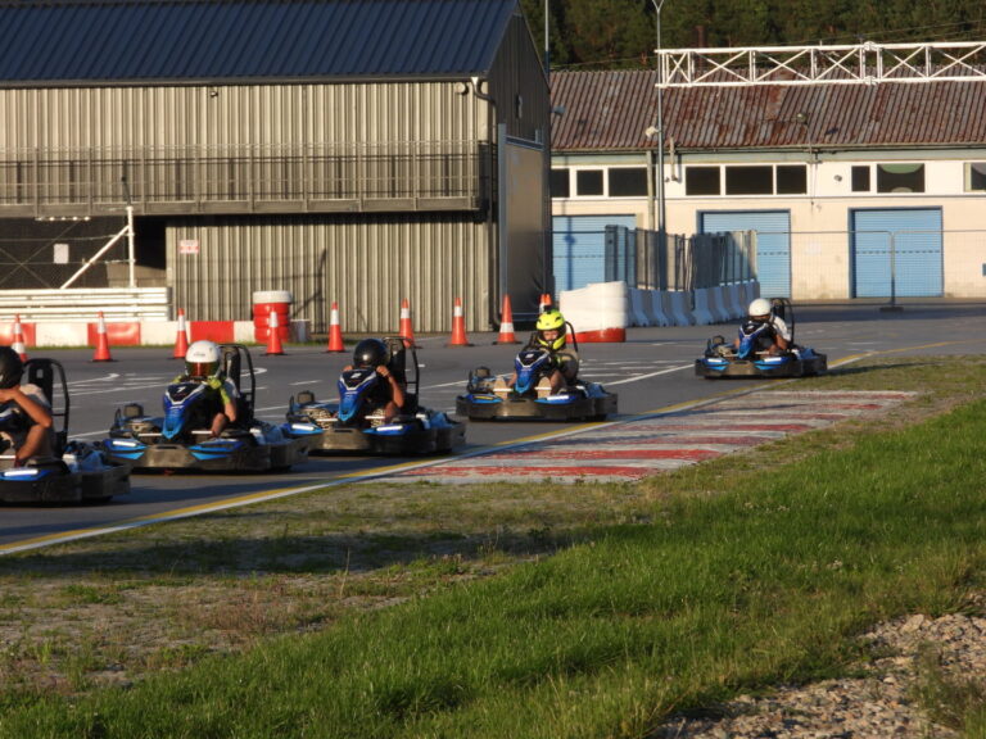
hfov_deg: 7.2
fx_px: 7833
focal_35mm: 275
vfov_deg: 5.4
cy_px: 370
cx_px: 493
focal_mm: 49.5
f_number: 4.5
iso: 100
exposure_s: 1/500
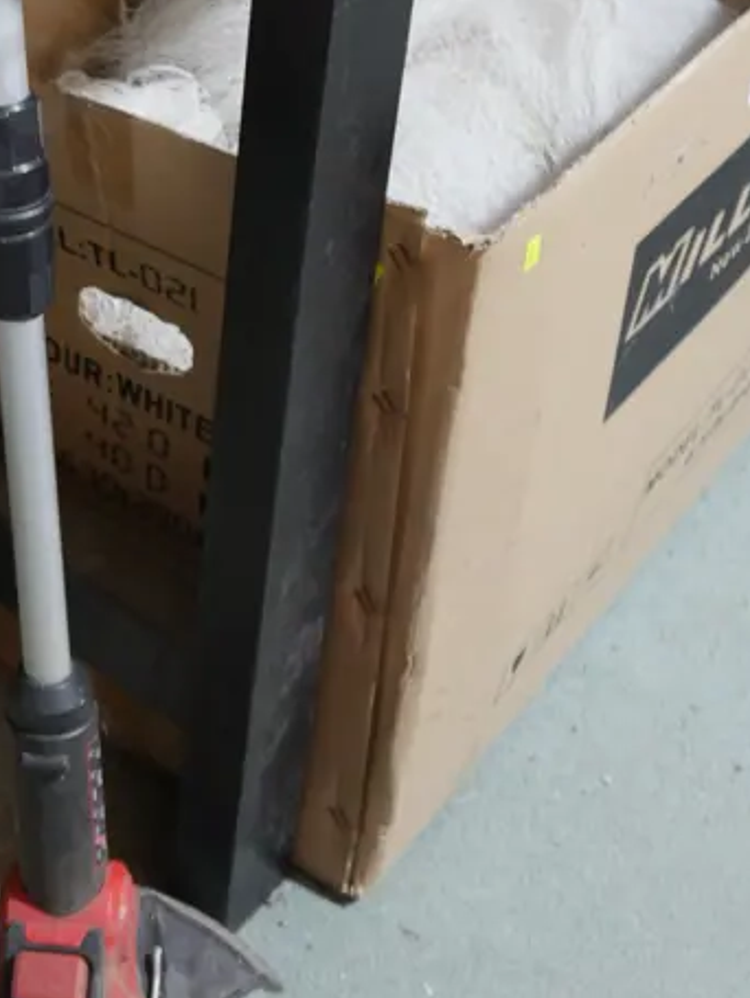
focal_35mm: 81
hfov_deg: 17.7
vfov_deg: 23.6
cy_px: 156
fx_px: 2337
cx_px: -25
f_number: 4
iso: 1000
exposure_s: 1/60
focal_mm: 18
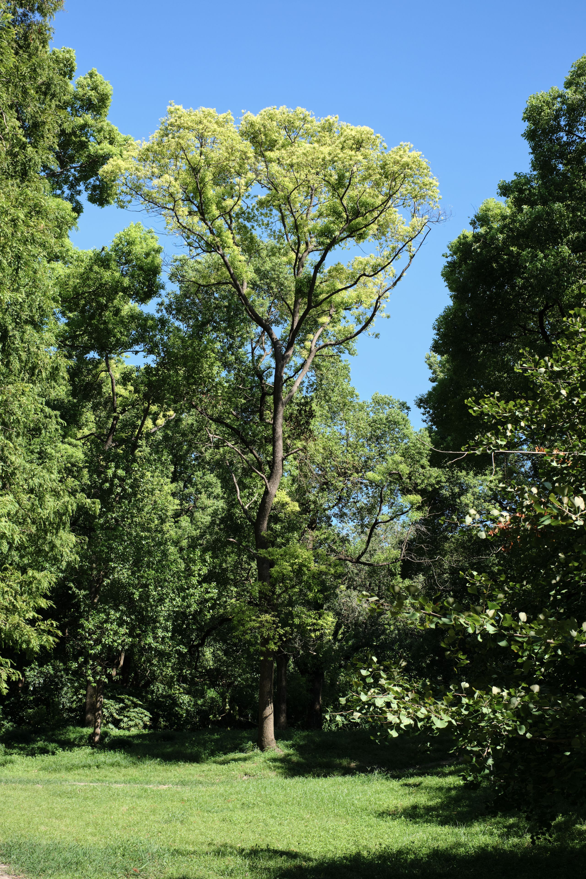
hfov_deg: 32.6
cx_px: 293
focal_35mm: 41
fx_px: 1001
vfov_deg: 47.4
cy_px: 440
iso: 320
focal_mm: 27
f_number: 5.6
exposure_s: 1/640
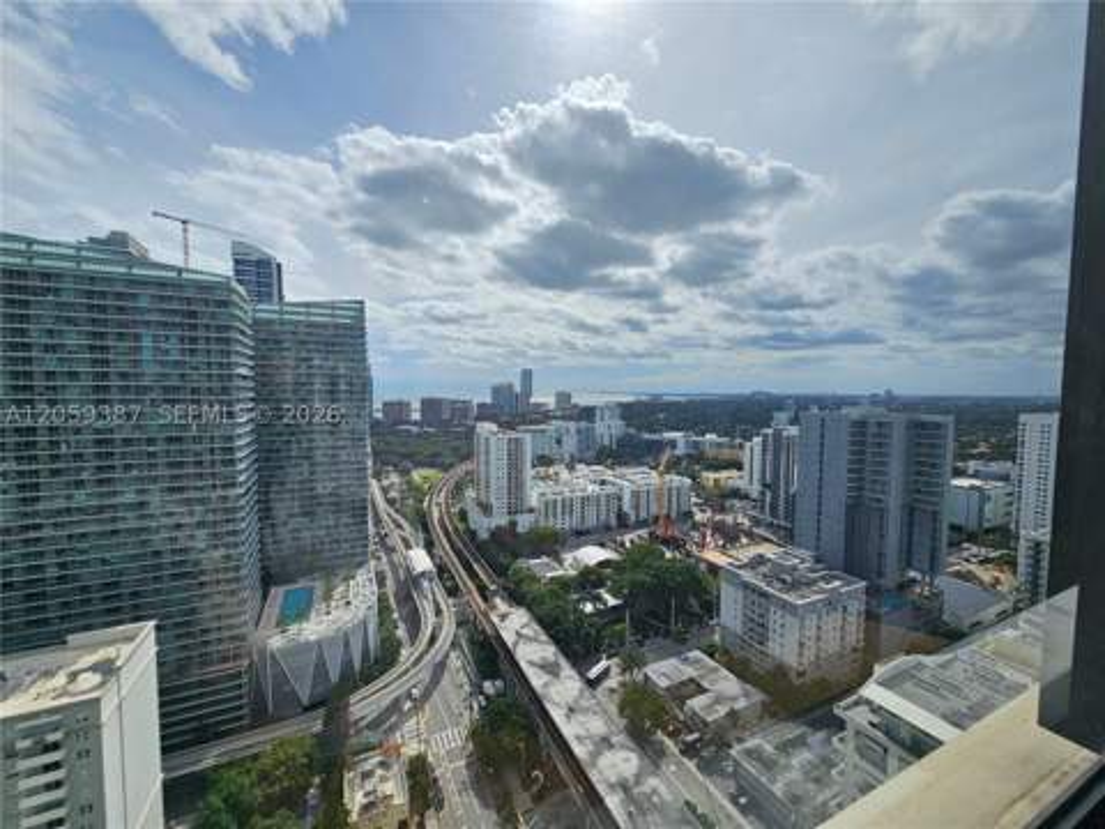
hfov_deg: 106.2
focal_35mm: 13
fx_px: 415
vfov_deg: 89.9
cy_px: 414
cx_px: 552
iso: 50
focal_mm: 2.2
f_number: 2.2
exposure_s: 1/2436
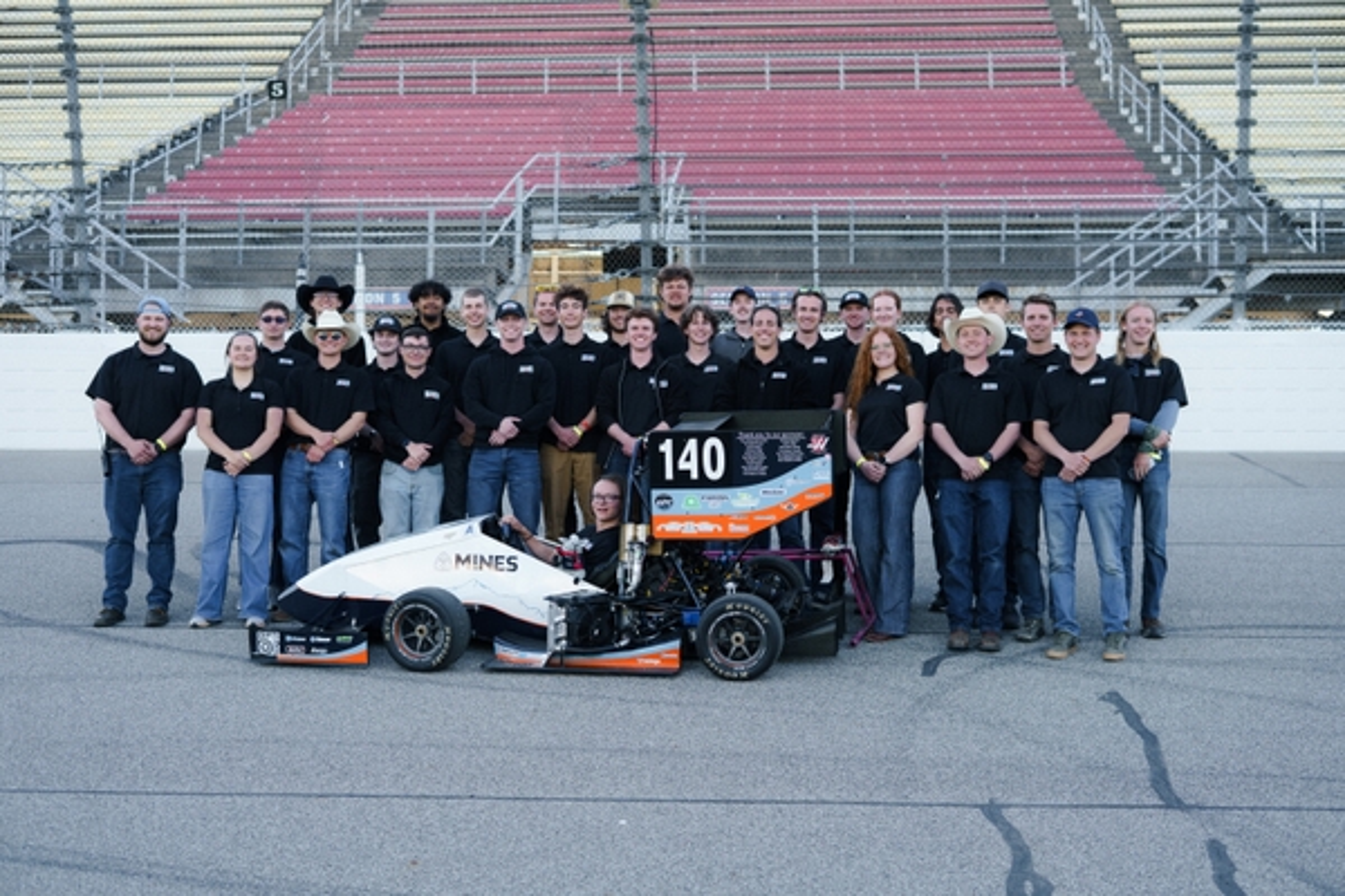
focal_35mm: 50
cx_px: 672
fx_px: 1868
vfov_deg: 27.0
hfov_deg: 39.6
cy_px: 448
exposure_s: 1/400
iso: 250
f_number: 3.5
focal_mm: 50
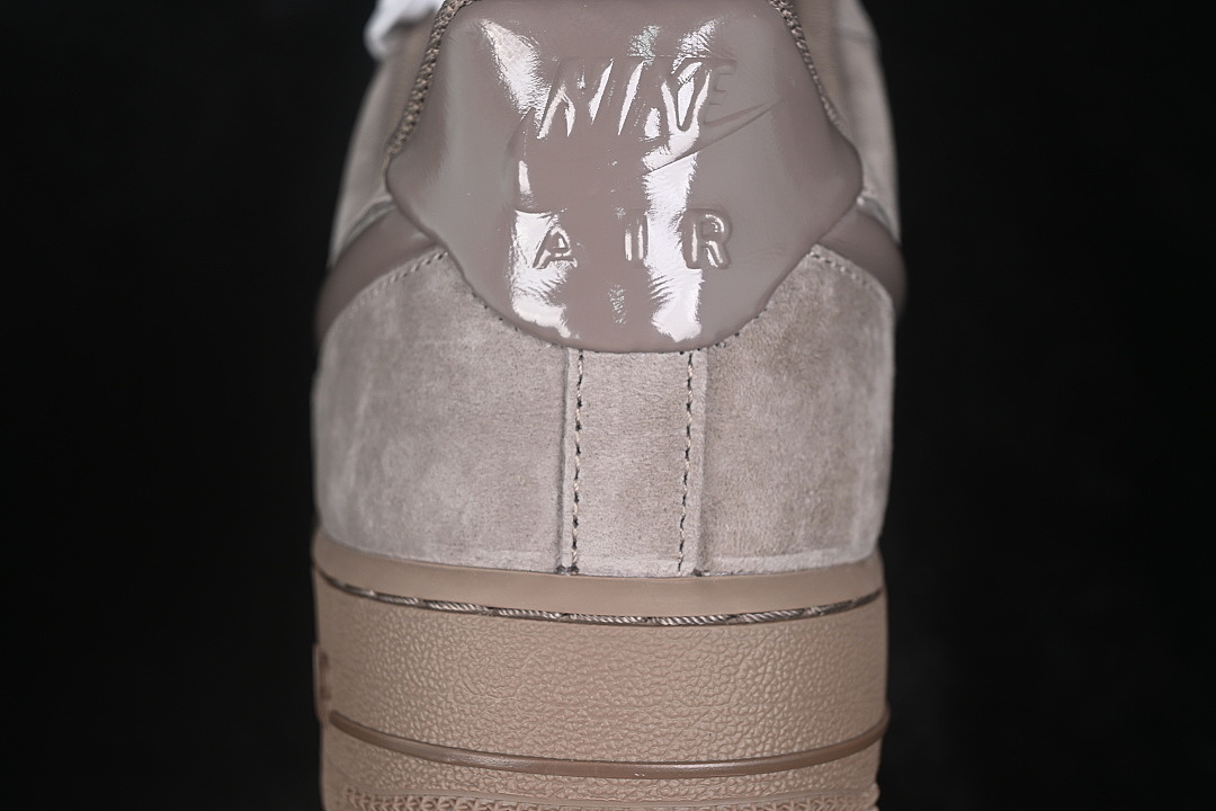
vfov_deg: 18.2
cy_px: 406
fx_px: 2533
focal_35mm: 75
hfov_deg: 27.0
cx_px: 608
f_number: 6.3
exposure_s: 1/60
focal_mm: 50
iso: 160
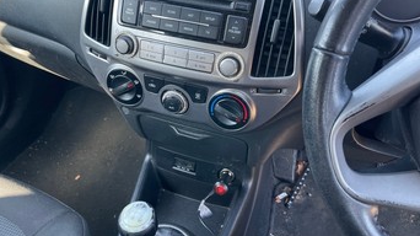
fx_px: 323
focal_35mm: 29
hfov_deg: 66.1
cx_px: 212
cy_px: 95
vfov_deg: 40.0
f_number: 1.6
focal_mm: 4.2
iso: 64
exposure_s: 1/121
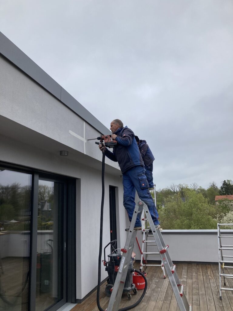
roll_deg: +0.6
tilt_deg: +11.7
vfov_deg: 63.4
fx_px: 251
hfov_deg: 49.7
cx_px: 116
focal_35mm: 28
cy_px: 156
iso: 20
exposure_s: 1/533
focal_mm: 3.99
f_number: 1.8
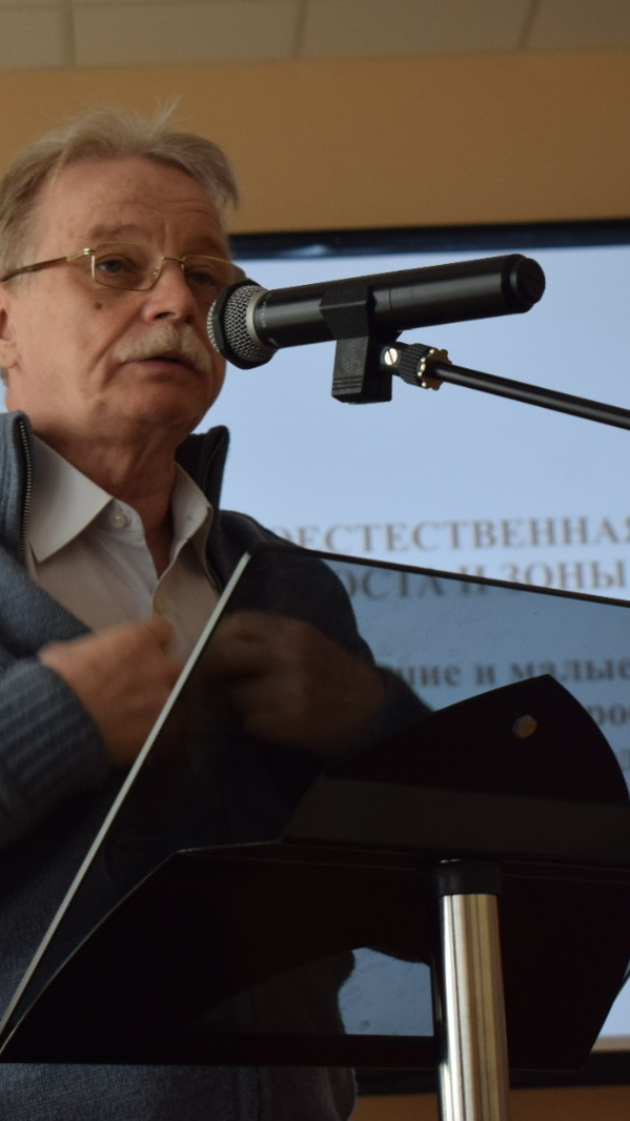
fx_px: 2556
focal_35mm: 86
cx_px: 87
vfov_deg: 24.7
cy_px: 556
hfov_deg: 13.9
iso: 640
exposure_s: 1/40
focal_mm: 36
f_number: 5.6
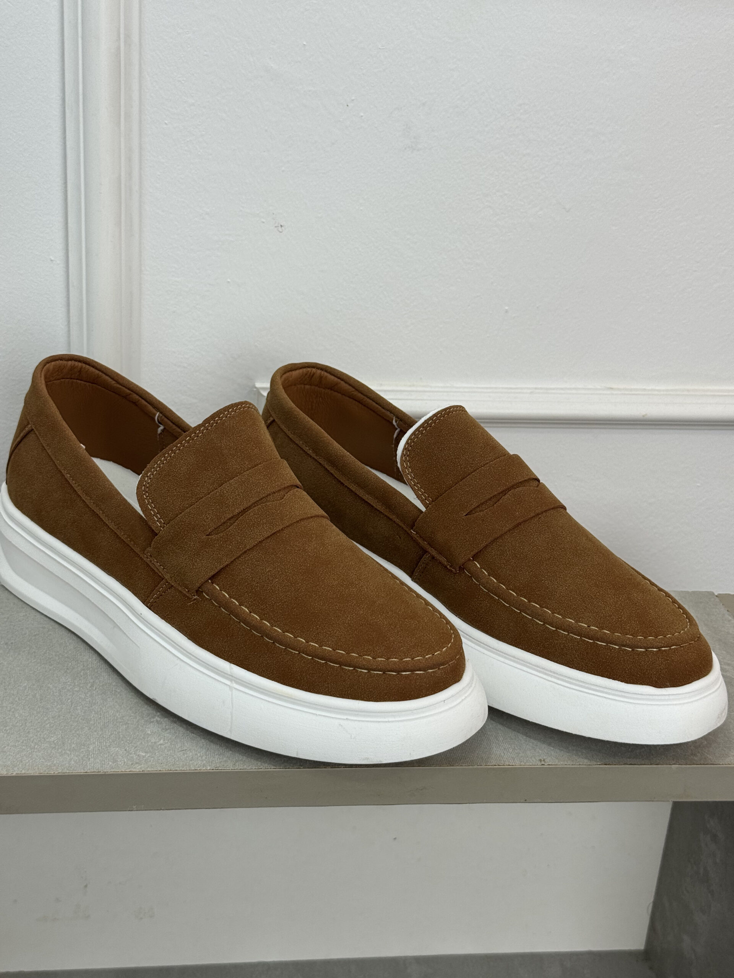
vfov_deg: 39.7
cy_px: 489
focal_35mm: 48
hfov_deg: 30.3
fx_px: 1357
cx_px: 367
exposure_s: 1/481
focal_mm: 6.76
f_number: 1.78
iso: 64
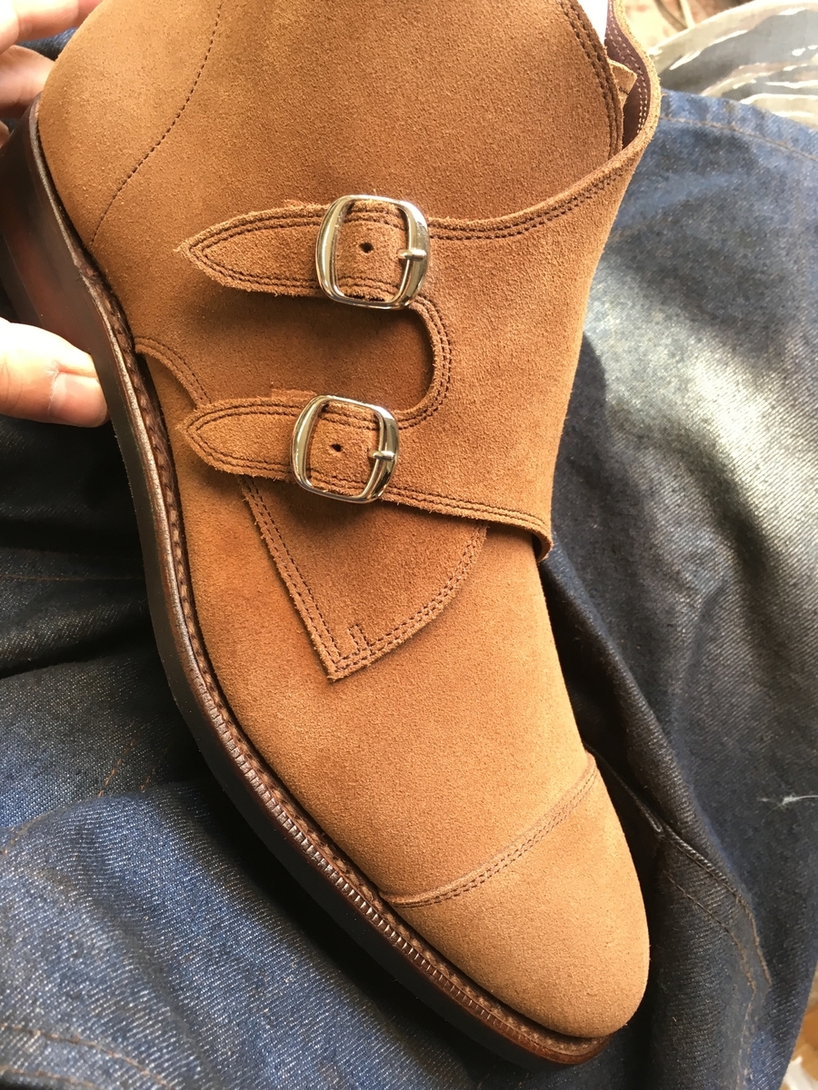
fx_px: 914
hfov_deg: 48.2
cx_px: 409
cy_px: 545
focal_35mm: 29
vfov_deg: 61.7
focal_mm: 4.15
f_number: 2.2
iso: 50
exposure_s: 1/30
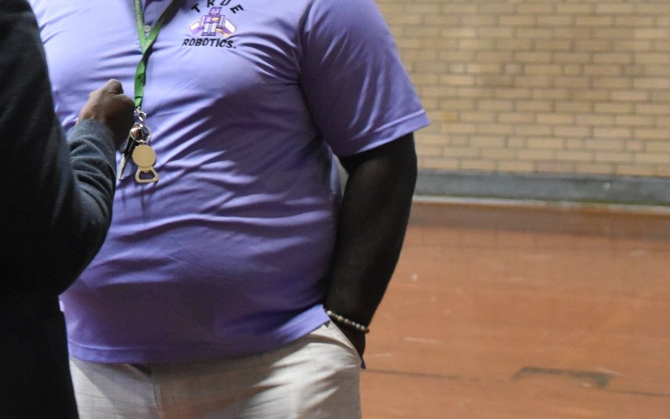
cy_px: 53
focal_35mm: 127
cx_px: -8
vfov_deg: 10.3
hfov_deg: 16.1
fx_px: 2318
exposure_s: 1/60
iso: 4000
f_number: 4.2
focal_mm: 40
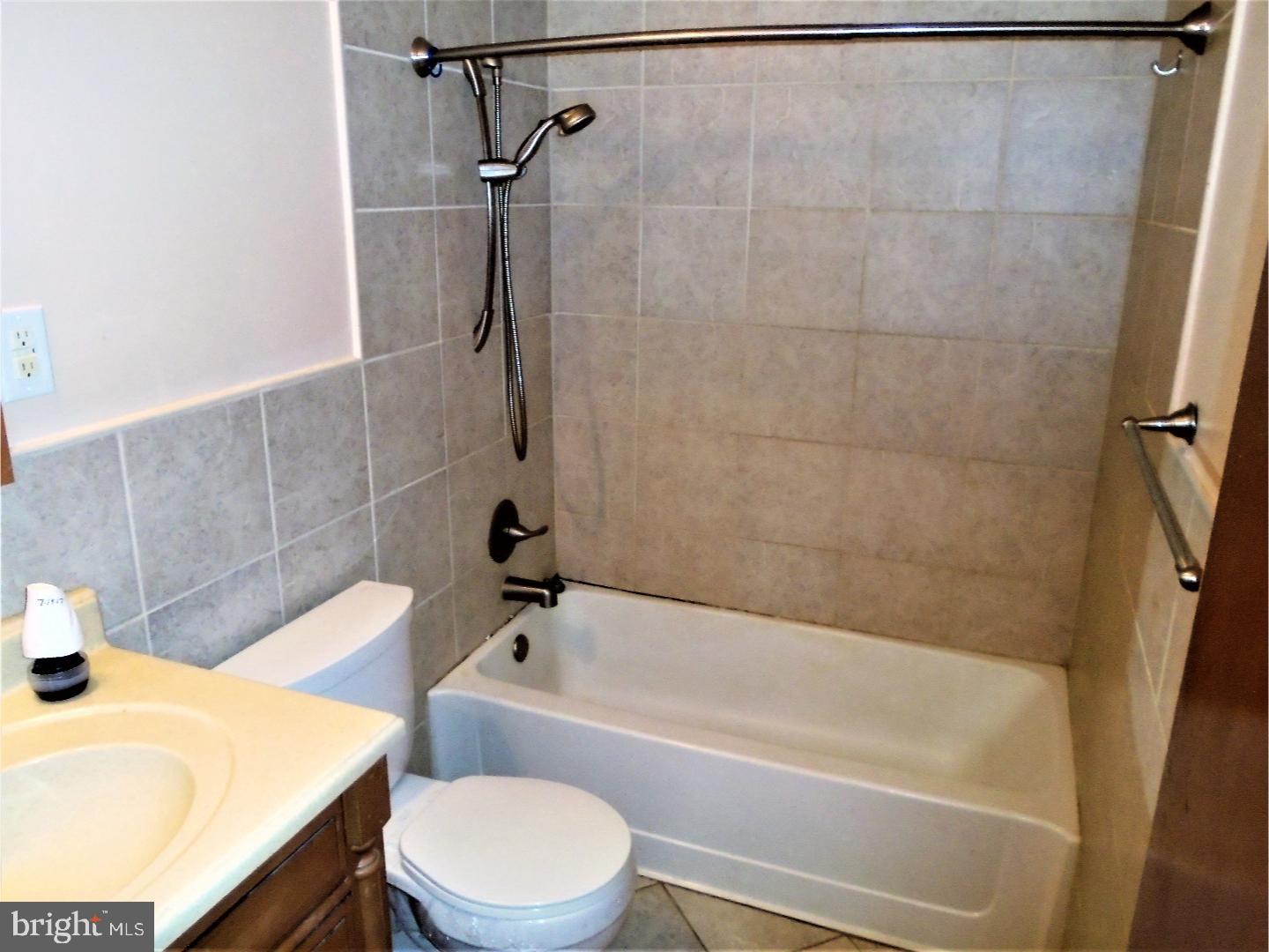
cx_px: 634
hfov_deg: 67.3
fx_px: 953
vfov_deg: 53.1
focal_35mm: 26
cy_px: 476
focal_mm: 4.6
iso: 400
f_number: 3.2
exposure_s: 1/30
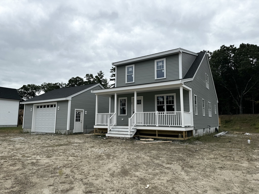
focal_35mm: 24
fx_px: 180
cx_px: 130
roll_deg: +0.1
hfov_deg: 71.6
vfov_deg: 56.8
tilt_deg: +7.5
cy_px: 97
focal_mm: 6.76
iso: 80
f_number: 1.78
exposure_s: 1/4950
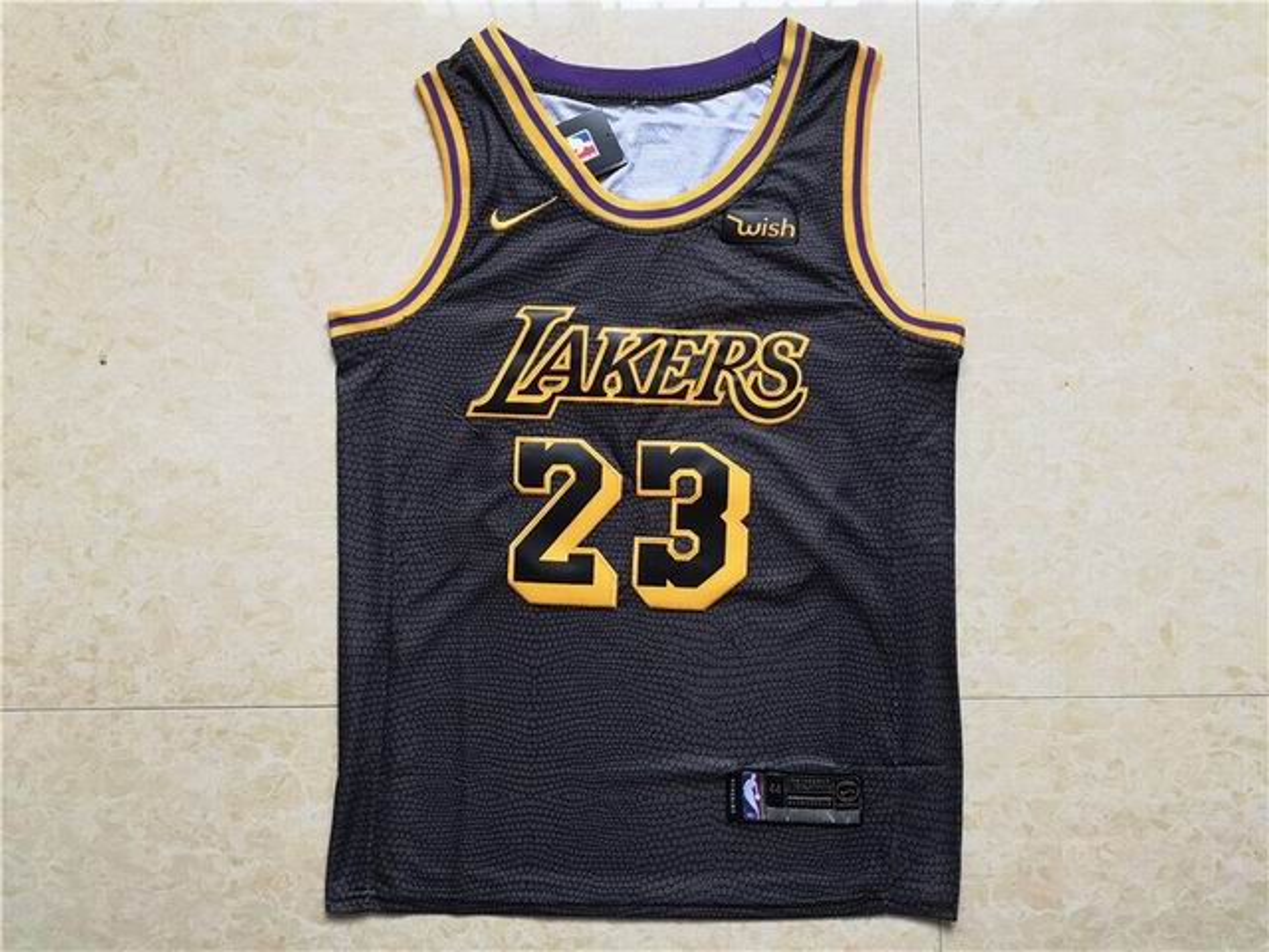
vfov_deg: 51.4
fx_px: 990
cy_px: 476
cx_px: 634
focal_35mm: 27
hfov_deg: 65.3
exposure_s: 1/100
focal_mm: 3.95
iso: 400
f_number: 1.8
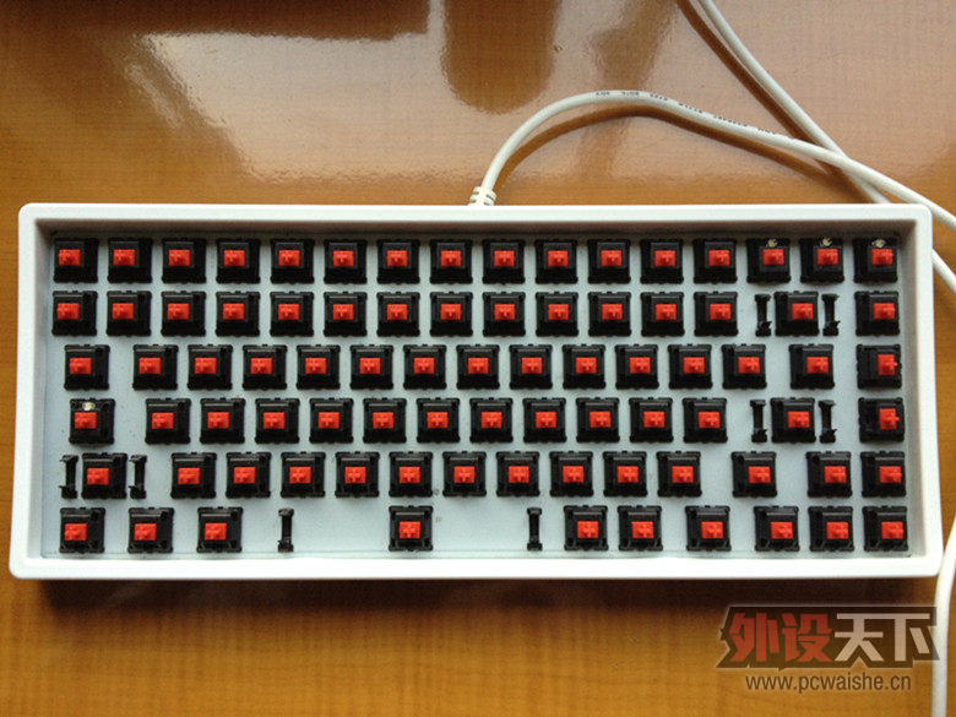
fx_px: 967
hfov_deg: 52.6
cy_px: 358
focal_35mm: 35
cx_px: 478
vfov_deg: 40.7
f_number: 2.4
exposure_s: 1/120
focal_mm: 4.28
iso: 100
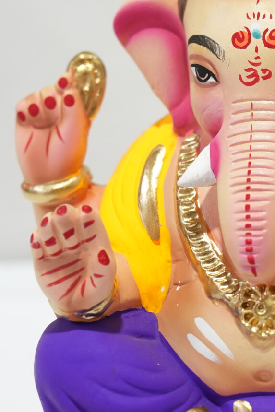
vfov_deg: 14.3
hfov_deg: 9.5
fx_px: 1638
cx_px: 256
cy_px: 249
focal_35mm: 143
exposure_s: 1/200
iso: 800
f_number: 3.5
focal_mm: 48
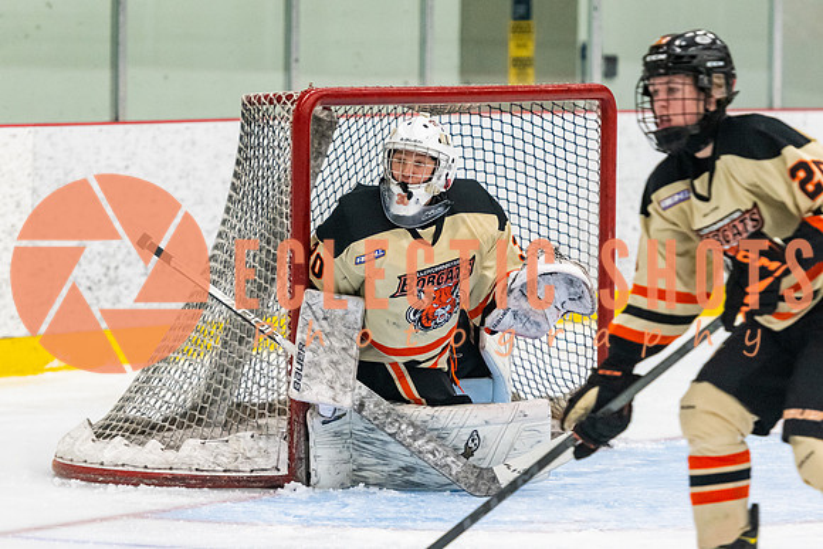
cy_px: 339
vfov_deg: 6.7
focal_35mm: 206
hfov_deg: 10.0
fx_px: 4717
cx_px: 470
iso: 3200
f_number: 3.2
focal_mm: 150
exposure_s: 1/640
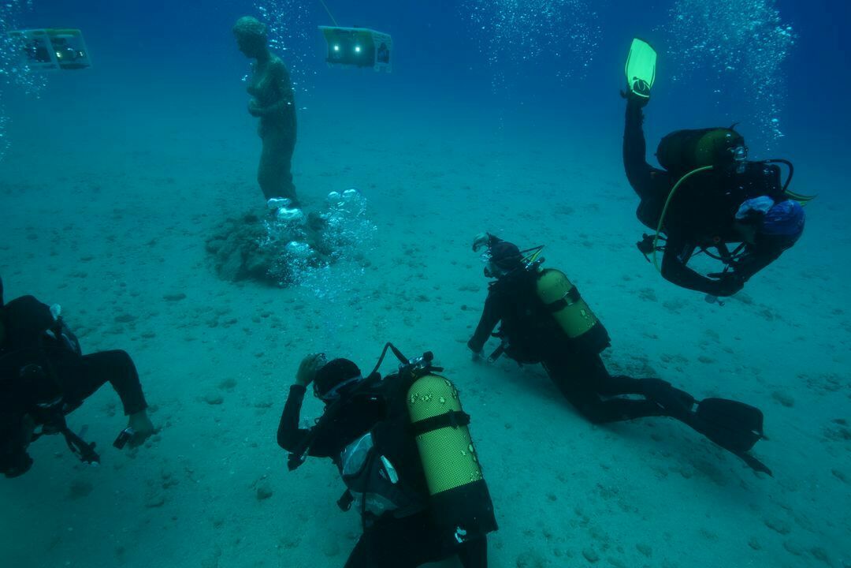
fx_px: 496
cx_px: 426
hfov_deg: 81.2
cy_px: 284
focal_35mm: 21
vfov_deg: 59.5
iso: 640
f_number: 16
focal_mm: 21
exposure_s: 1/160
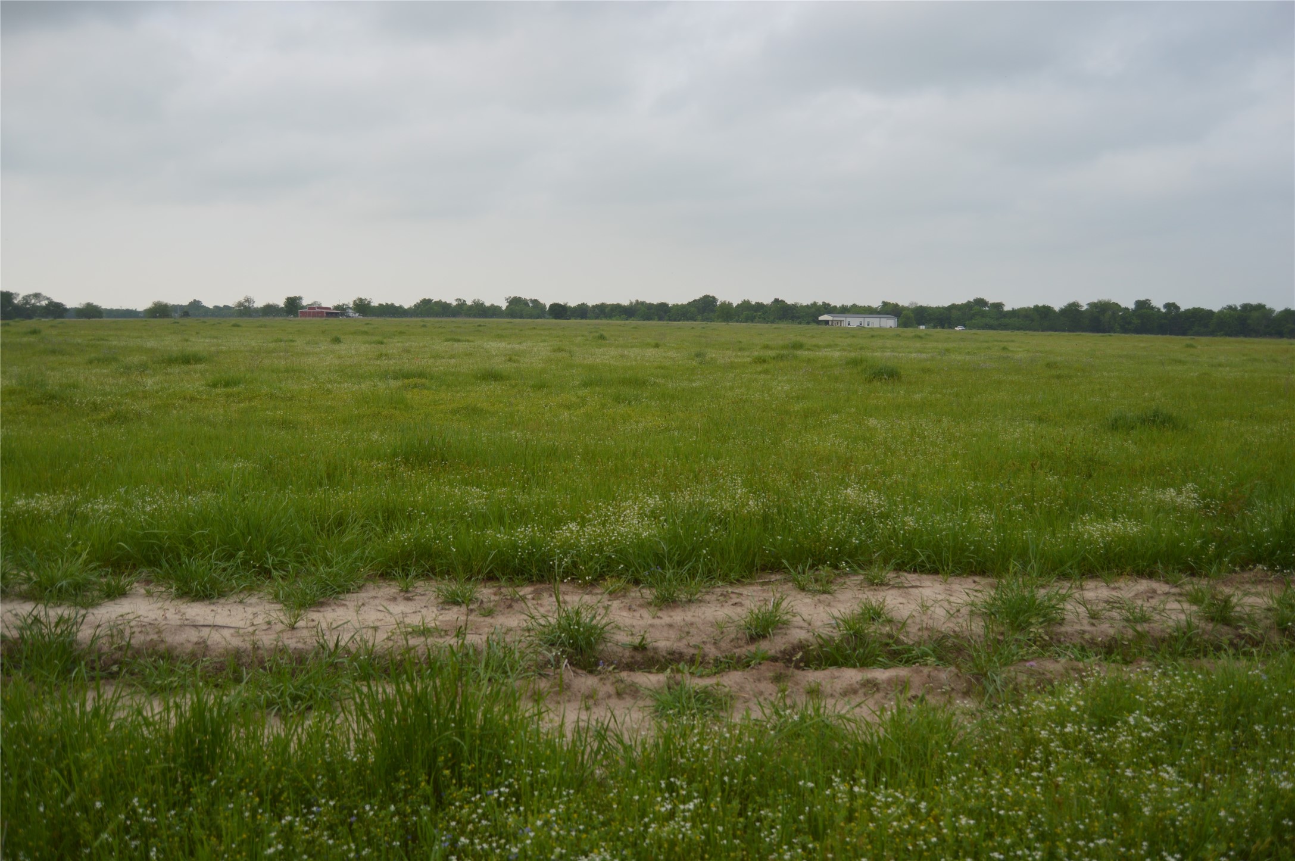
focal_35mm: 27
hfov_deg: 67.4
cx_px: 648
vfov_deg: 47.8
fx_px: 970
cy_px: 430
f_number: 3.5
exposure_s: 1/400
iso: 100
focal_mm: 18
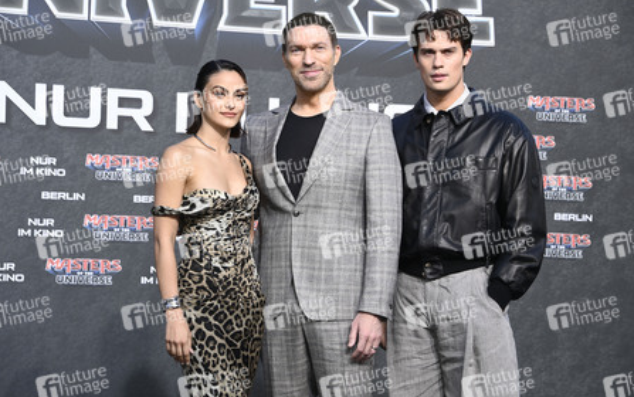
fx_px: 1988
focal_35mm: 115
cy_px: 207
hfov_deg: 18.1
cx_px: 318
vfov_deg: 11.4
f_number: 6.3
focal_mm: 112
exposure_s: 1/250
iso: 250
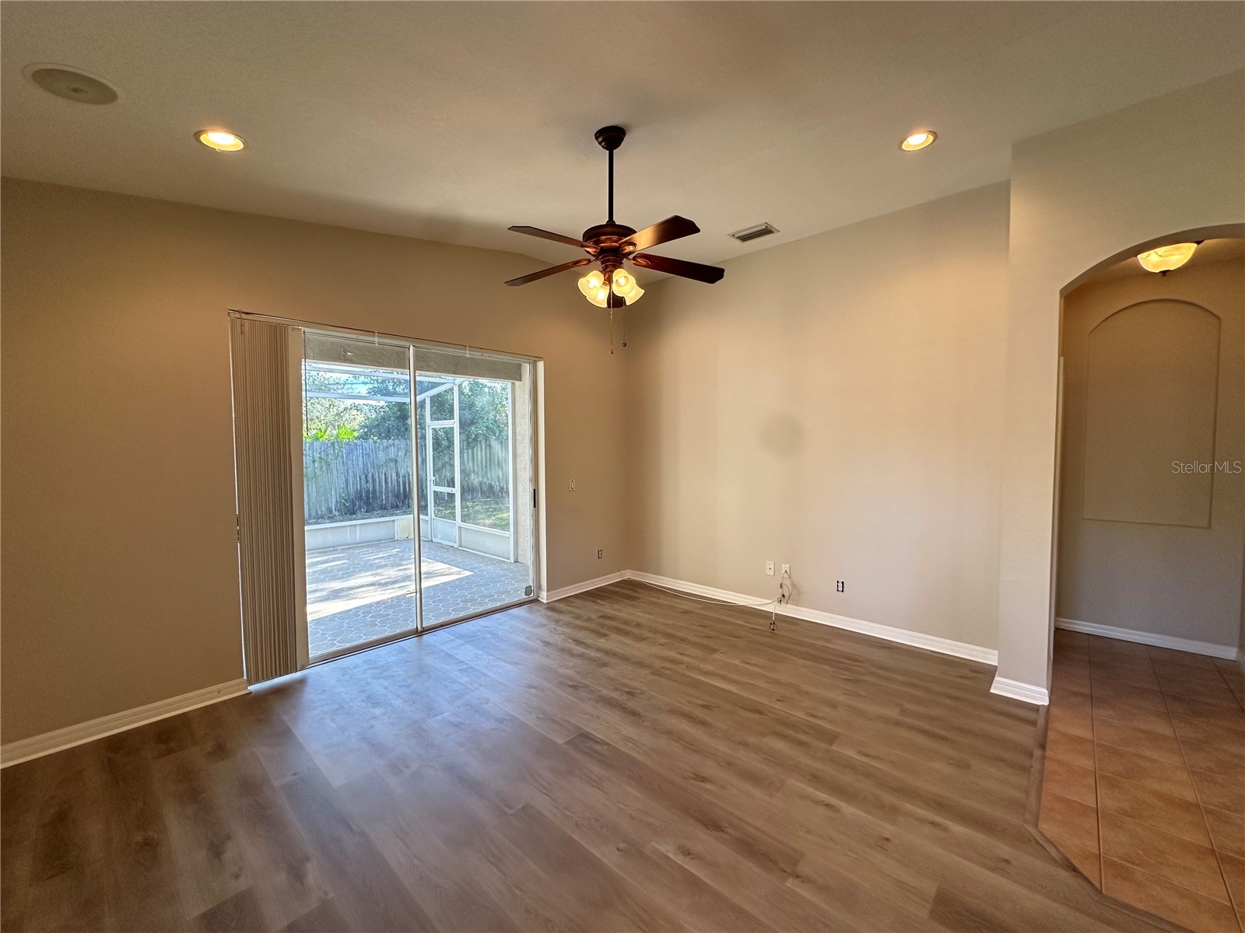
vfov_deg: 85.7
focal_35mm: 14
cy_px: 466
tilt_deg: -1.5
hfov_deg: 102.1
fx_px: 504
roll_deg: -0.4
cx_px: 622
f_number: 2.2
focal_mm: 2.22
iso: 160
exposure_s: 1/120
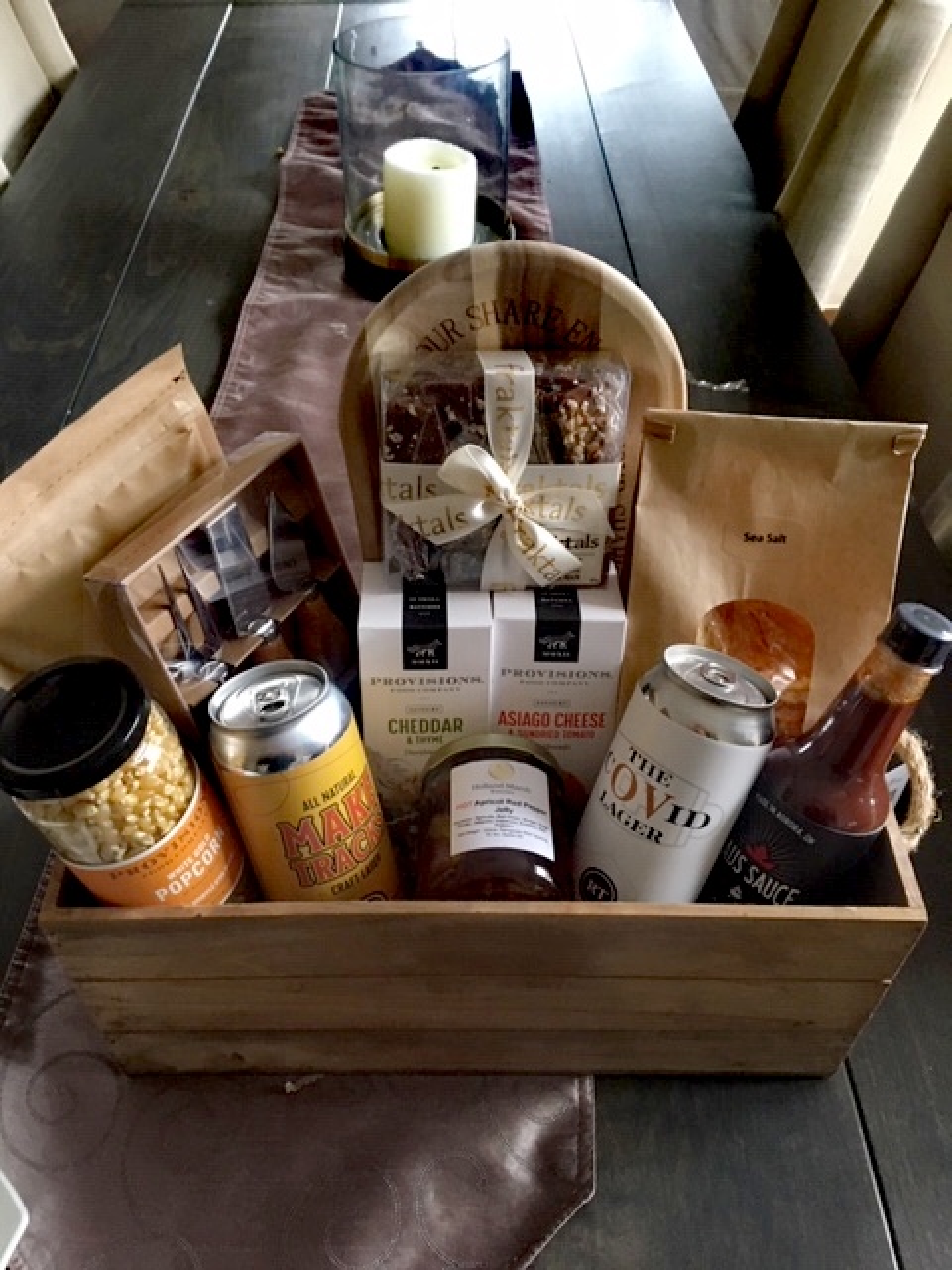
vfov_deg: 61.7
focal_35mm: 29
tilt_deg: -45.9
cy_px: 635
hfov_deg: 48.2
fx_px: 1063
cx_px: 476
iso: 160
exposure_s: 1/30
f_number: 2.2
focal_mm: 4.15
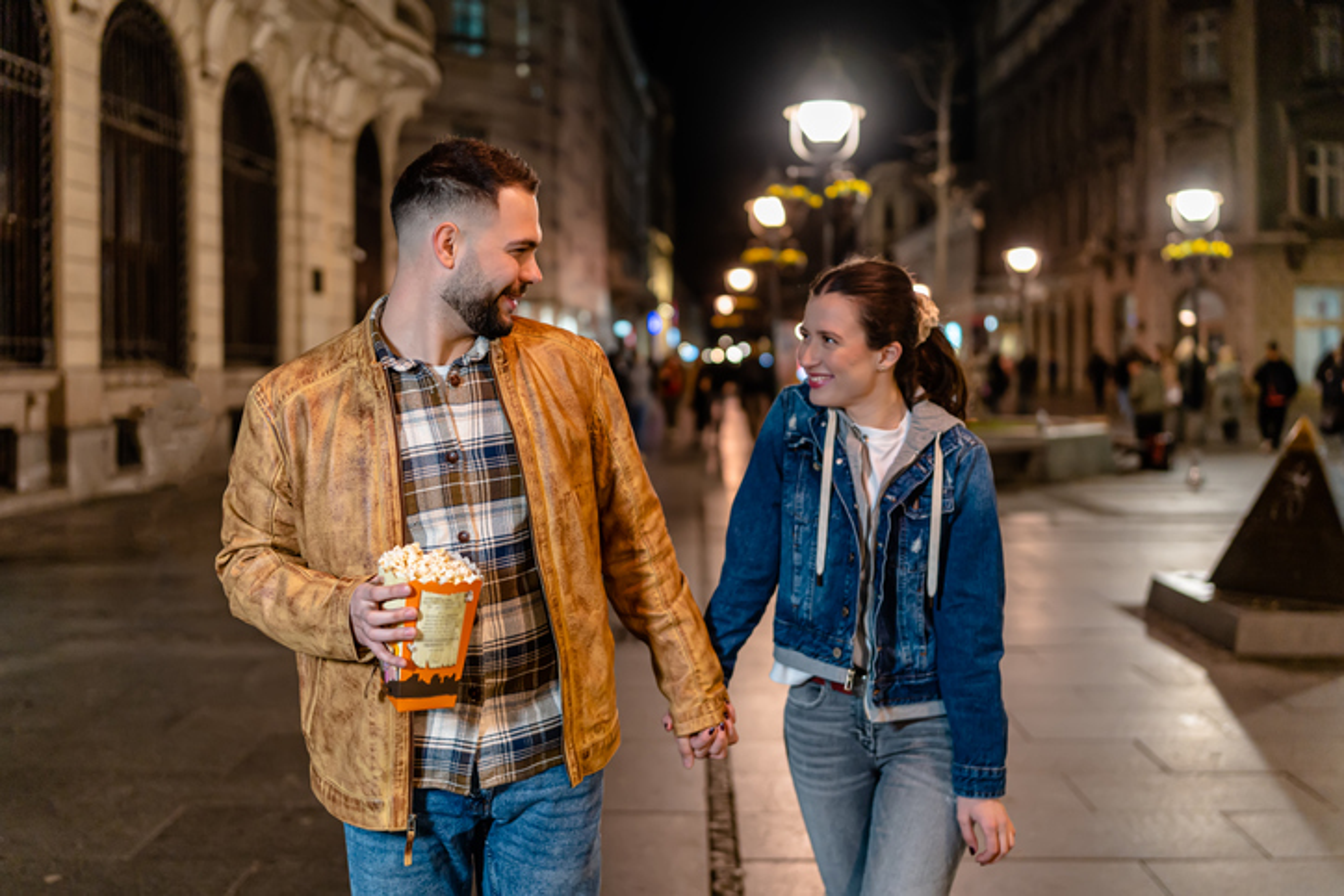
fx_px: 1307
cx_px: 672
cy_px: 448
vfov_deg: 37.9
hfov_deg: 54.4
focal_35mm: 35
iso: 500
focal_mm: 35
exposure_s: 1/200
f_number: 1.6
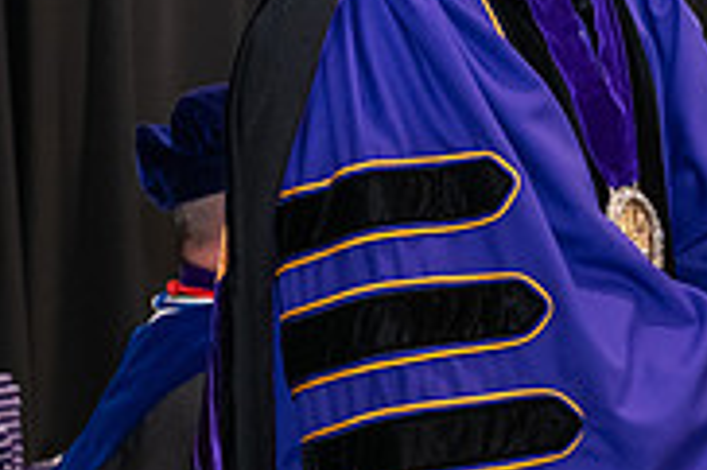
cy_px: 99
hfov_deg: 9.2
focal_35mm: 223
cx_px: 734
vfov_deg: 6.1
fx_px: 4375
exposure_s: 1/125
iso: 2500
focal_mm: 70
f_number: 5
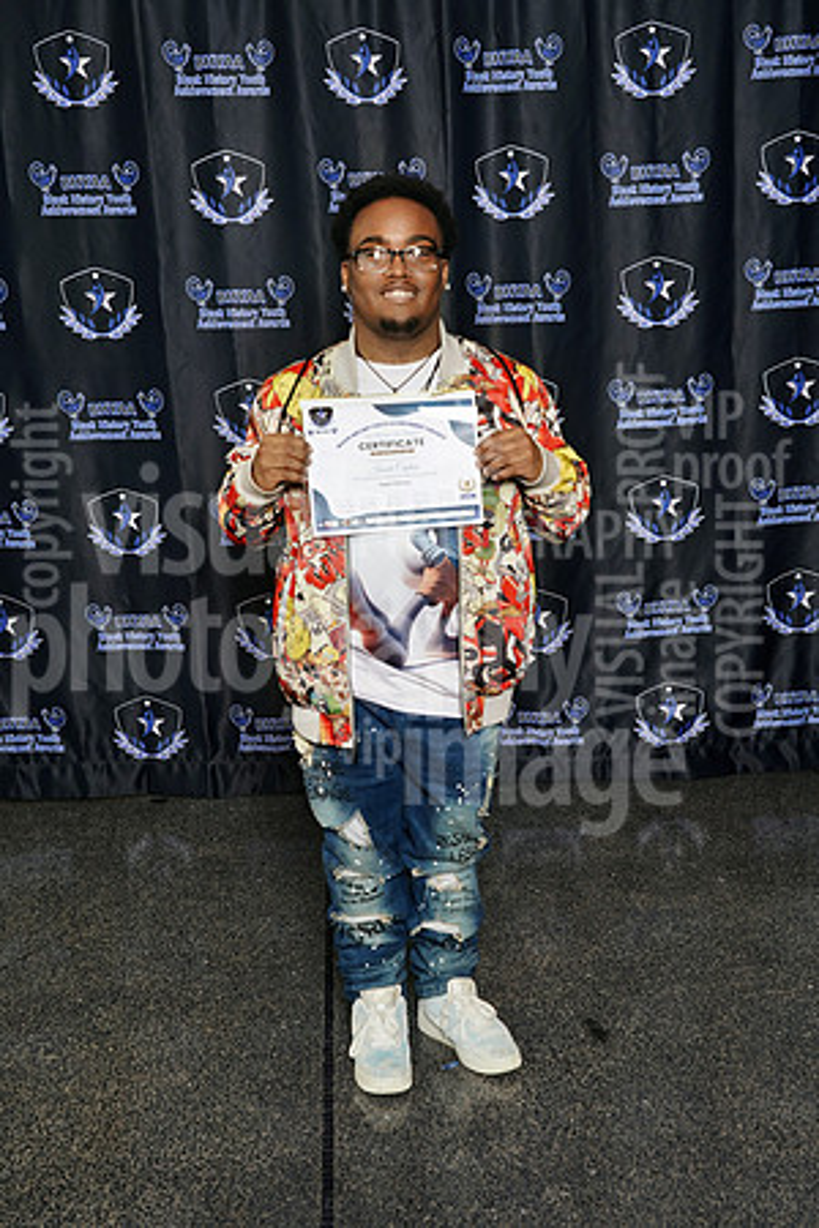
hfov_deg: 30.5
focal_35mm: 44
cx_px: 410
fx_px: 1501
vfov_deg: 44.5
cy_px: 614
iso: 800
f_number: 8
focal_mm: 44
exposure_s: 1/125
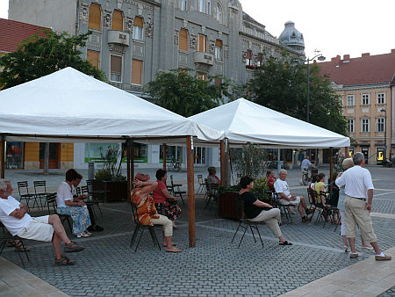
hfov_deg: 52.6
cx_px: 198
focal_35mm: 35
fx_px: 400
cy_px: 148
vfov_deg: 40.7
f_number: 2.8
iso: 200
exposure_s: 1/15
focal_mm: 7.4
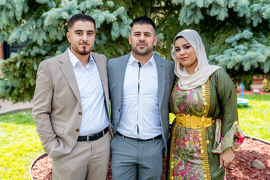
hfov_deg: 41.9
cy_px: 90
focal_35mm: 47
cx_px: 135
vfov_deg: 28.7
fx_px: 353
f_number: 5
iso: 320
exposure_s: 1/320
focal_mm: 47
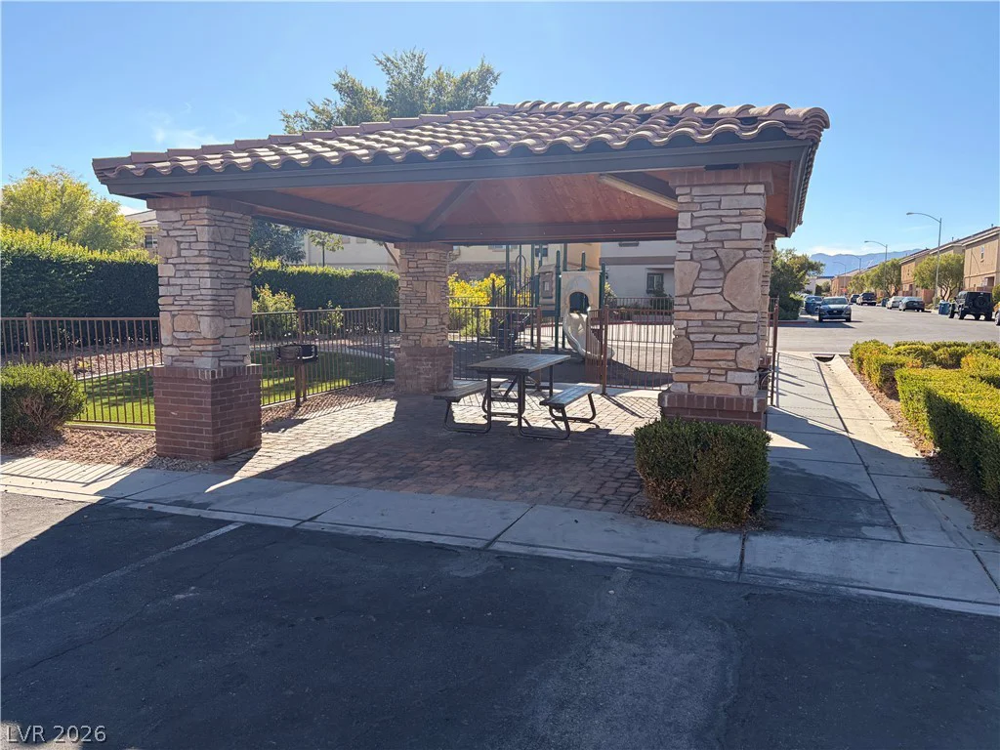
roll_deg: -0.3
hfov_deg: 67.3
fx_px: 751
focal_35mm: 26
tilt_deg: -6.5
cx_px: 500
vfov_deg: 53.1
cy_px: 375
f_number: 1.6
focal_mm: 5.96
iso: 50
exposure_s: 1/2364
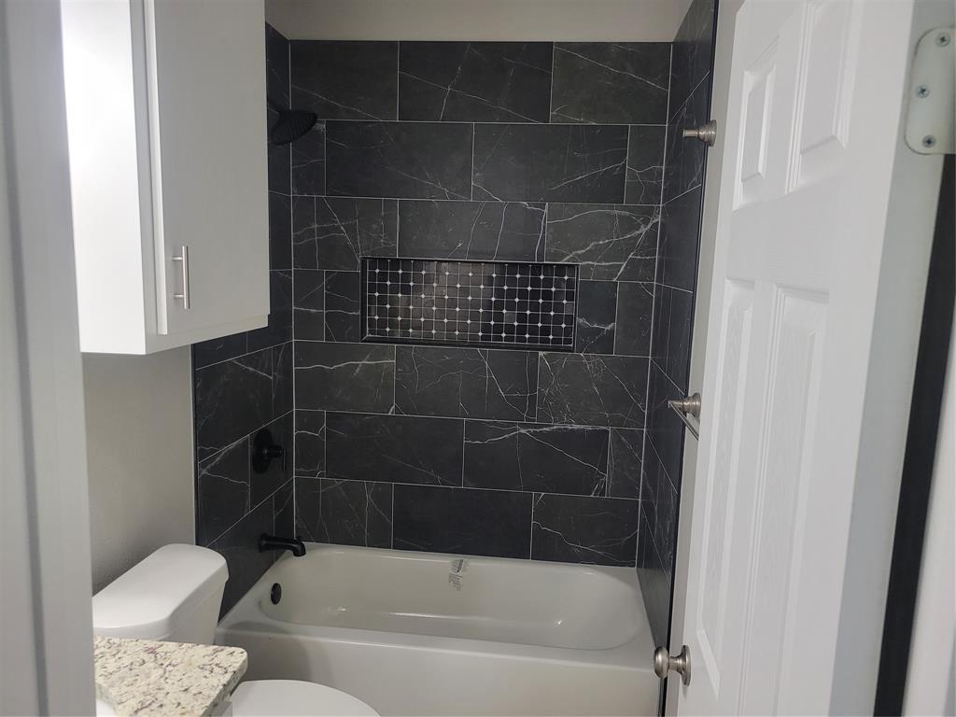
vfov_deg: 53.1
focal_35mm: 26
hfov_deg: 67.3
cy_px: 358
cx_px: 478
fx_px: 718
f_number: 1.8
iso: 250
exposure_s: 1/120
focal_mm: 5.4
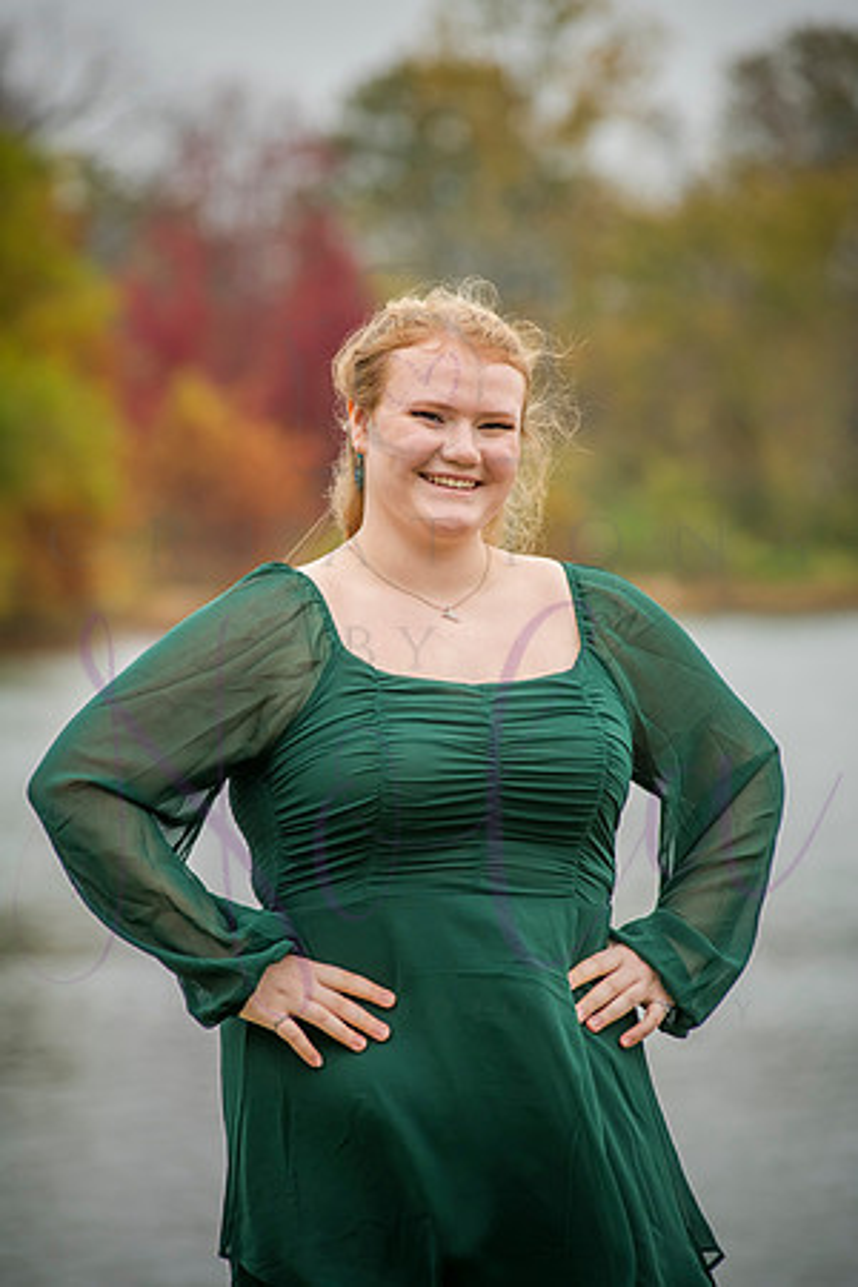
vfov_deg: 11.1
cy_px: 644
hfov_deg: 7.4
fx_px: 6613
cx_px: 429
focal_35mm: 185
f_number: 5.6
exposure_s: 1/400
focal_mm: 185
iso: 640
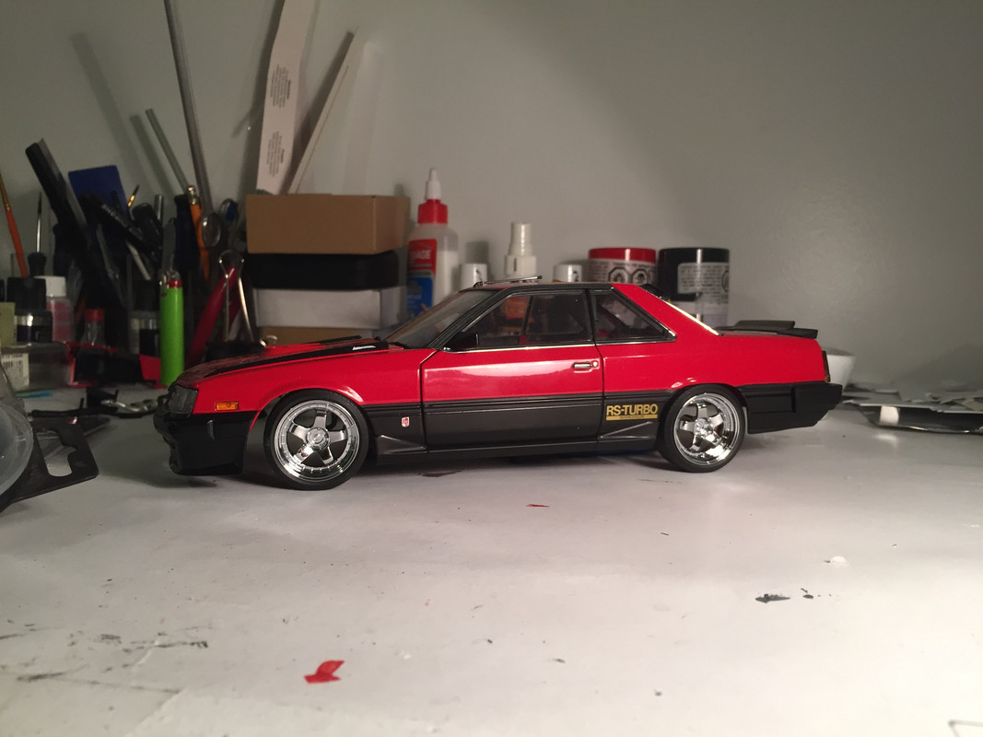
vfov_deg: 48.2
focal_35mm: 29
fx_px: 823
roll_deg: -0.5
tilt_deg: -4.2
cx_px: 492
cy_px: 368
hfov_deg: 61.7
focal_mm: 4.15
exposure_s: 1/40
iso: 32
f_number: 2.2
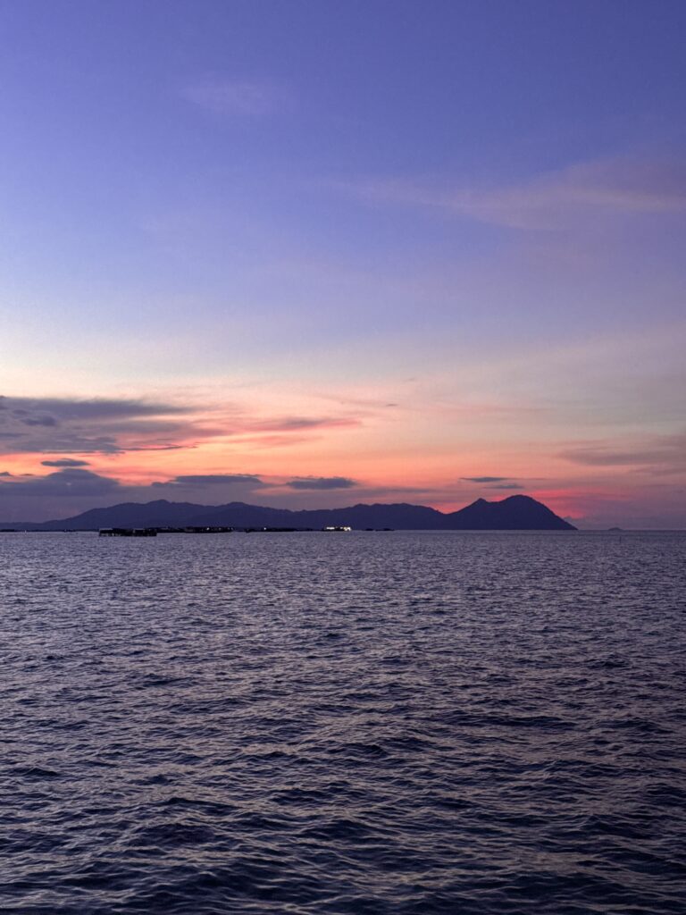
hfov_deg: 30.3
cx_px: 343
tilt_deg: +2.8
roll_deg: +0.2
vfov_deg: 39.7
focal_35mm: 48
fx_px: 1268
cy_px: 458
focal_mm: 6.76
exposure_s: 1/40
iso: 320
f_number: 1.78
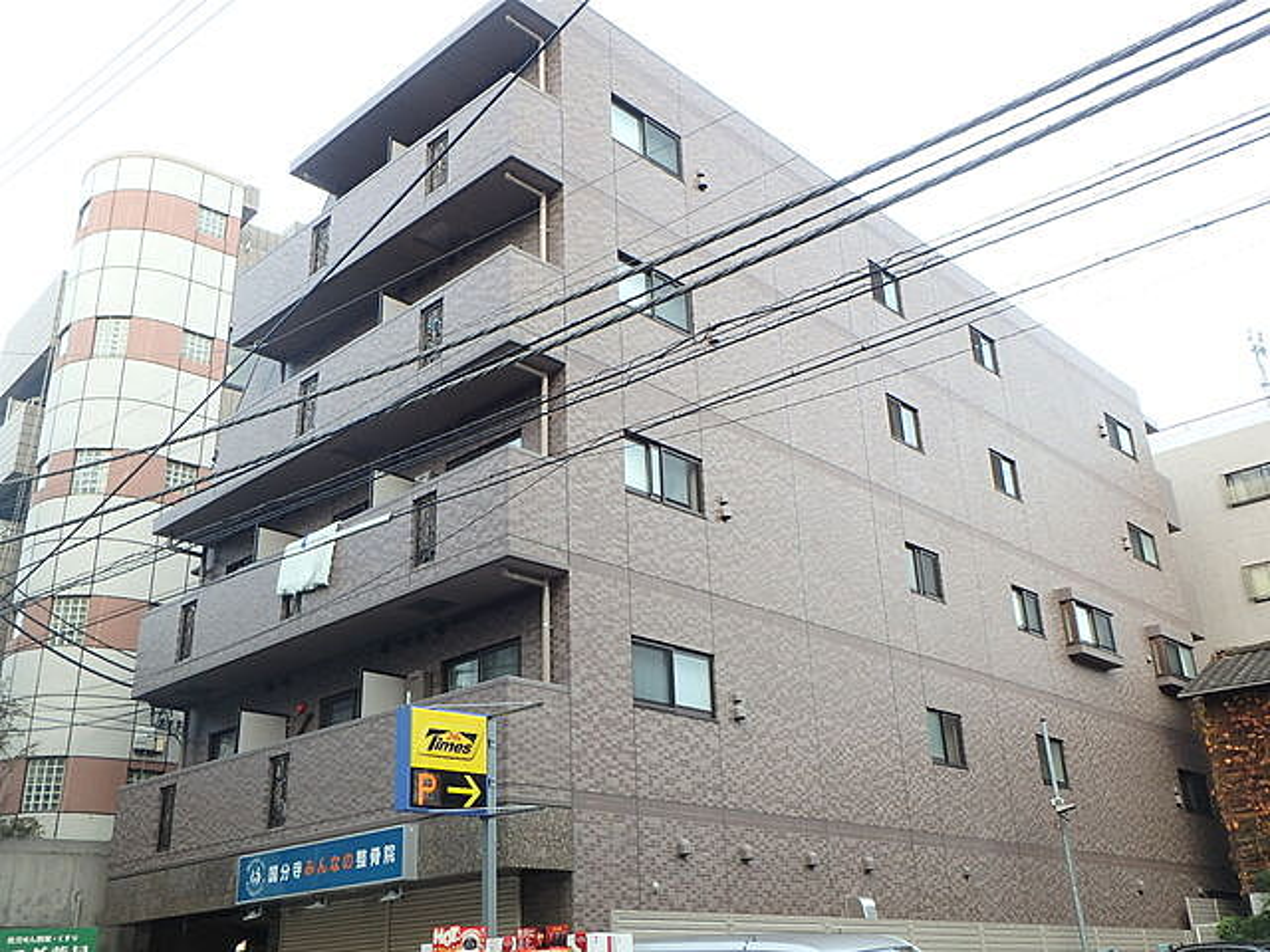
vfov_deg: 41.8
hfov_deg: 54.0
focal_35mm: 34
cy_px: 476
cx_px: 635
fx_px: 1247
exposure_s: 1/40
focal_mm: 6
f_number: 4.9
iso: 200
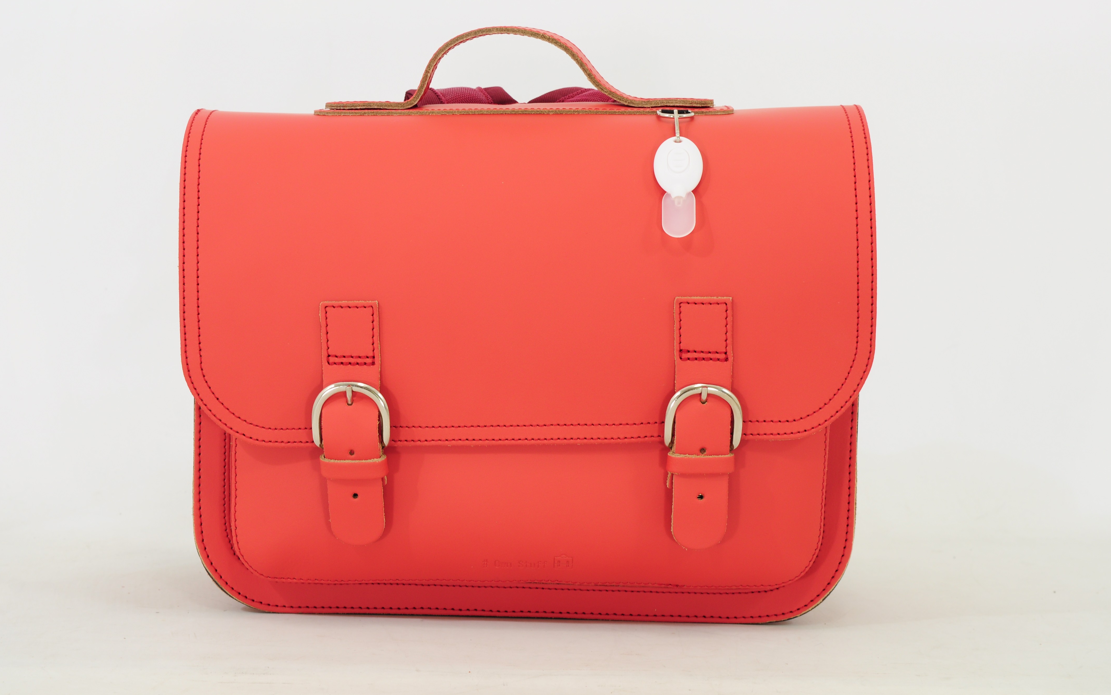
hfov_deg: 27.8
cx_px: 551
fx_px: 2241
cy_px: 324
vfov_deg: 17.6
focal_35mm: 74
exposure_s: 1/25
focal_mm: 48
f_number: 9
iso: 200
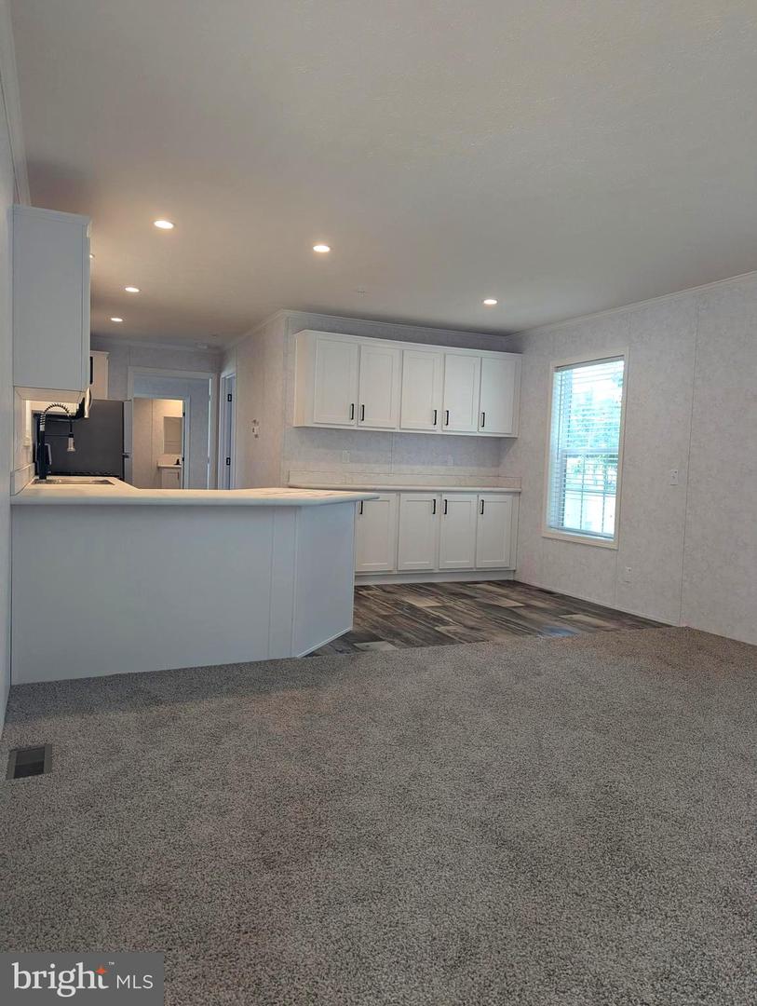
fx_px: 698
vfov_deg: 71.5
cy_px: 503
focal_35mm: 24
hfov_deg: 56.9
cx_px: 378
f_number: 1.85
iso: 138
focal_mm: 6.81
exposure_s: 1/120
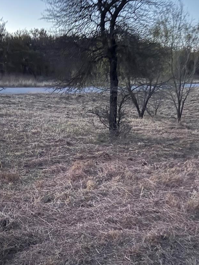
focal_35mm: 45
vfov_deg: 41.1
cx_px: 91
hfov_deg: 32.2
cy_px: 191
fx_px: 345
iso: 1600
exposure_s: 1/15
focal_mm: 6.76
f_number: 1.78
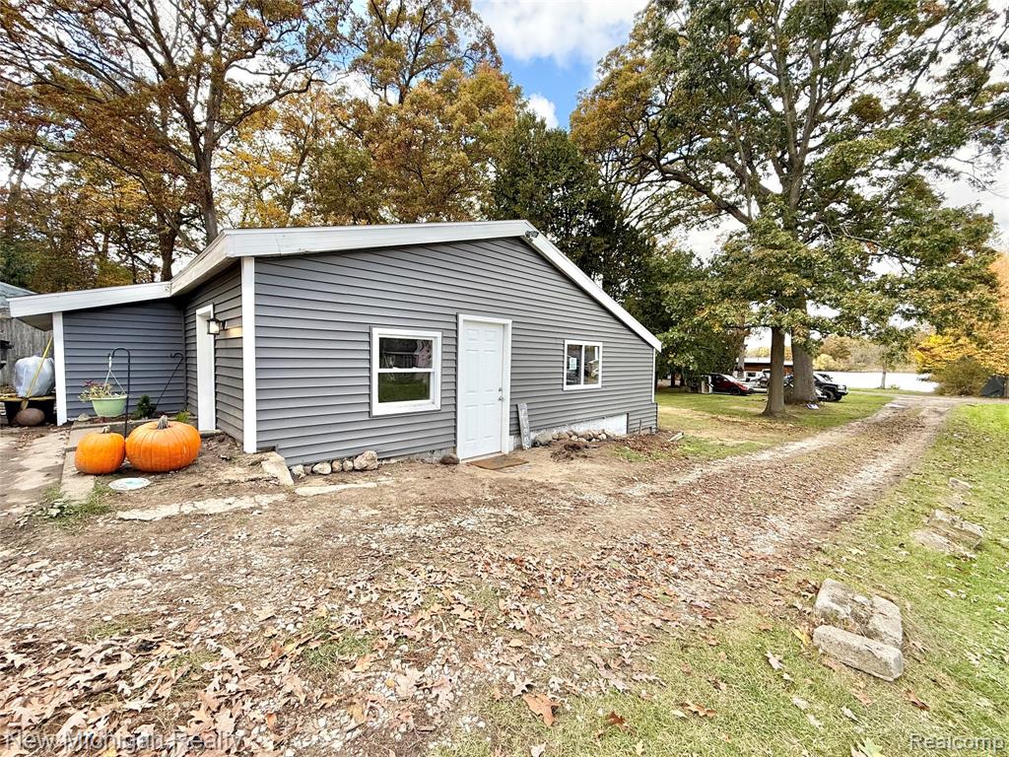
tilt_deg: -2.1
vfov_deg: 85.7
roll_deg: -0.7
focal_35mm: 14
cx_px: 504
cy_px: 378
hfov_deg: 102.1
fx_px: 408
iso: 64
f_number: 2.2
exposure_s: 1/439
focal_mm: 2.22
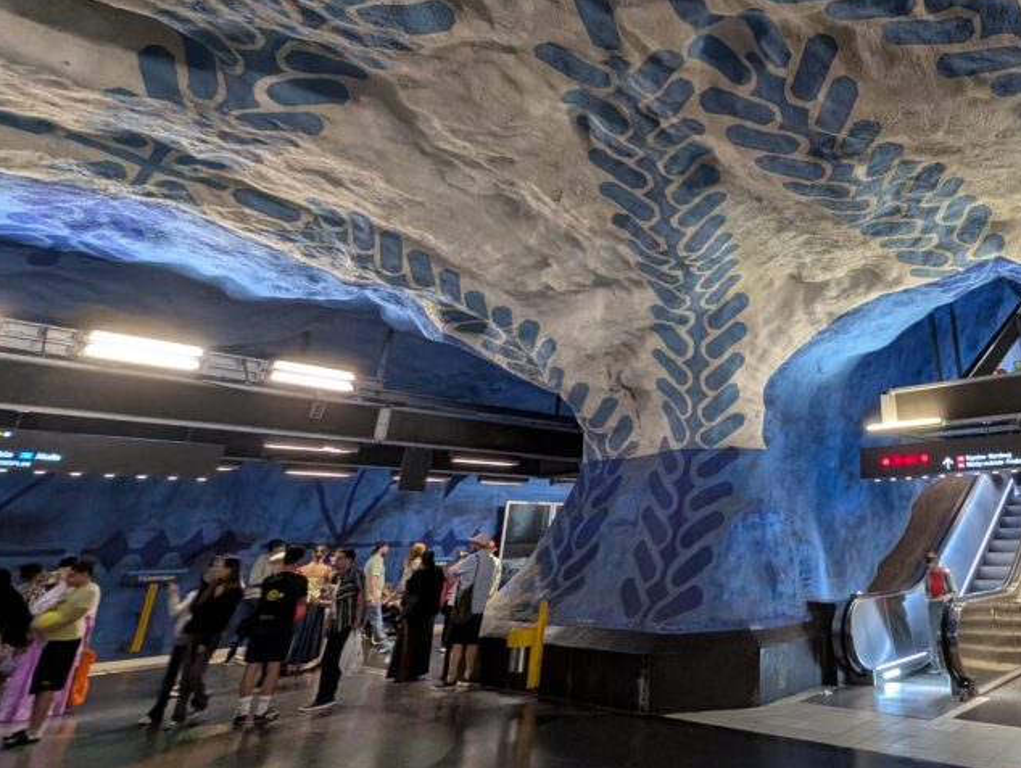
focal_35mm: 21
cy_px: 244
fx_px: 620
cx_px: 796
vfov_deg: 61.7
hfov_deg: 72.0
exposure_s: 1/23.1
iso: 276
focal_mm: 1.95
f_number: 2.2
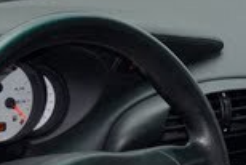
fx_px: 2918
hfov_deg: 4.8
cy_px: 112
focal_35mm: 427
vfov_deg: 3.2
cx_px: 160
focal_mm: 55
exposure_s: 1/200
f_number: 4.8
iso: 180
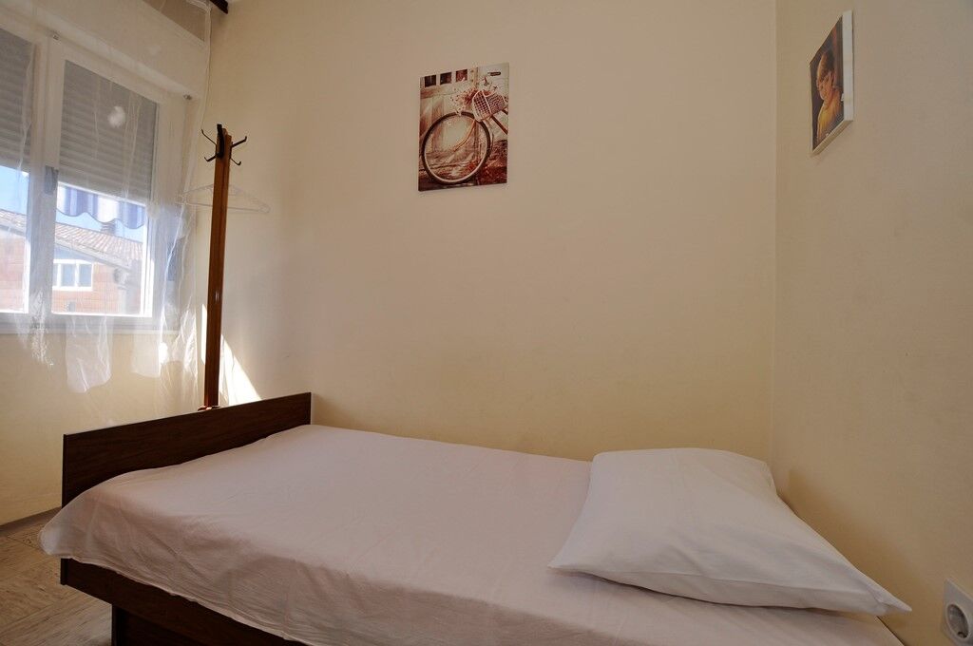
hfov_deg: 100.5
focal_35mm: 15
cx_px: 486
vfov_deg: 77.2
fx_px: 405
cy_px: 323
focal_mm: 10
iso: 200
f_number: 6.3
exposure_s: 1/160
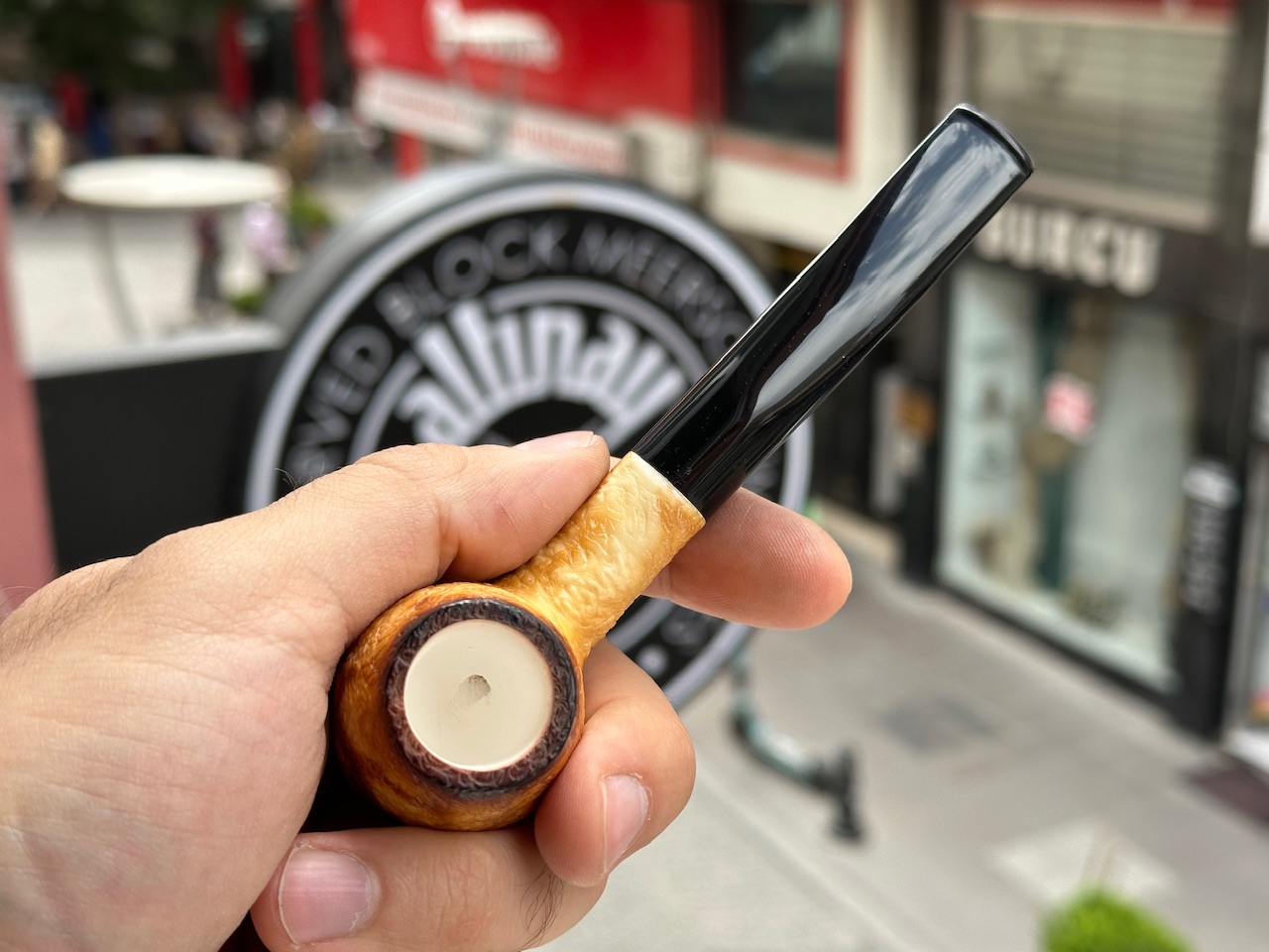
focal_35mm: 48
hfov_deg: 39.7
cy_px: 476
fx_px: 1760
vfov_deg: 30.3
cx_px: 634
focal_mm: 6.86
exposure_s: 1/864
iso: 64
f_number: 1.78
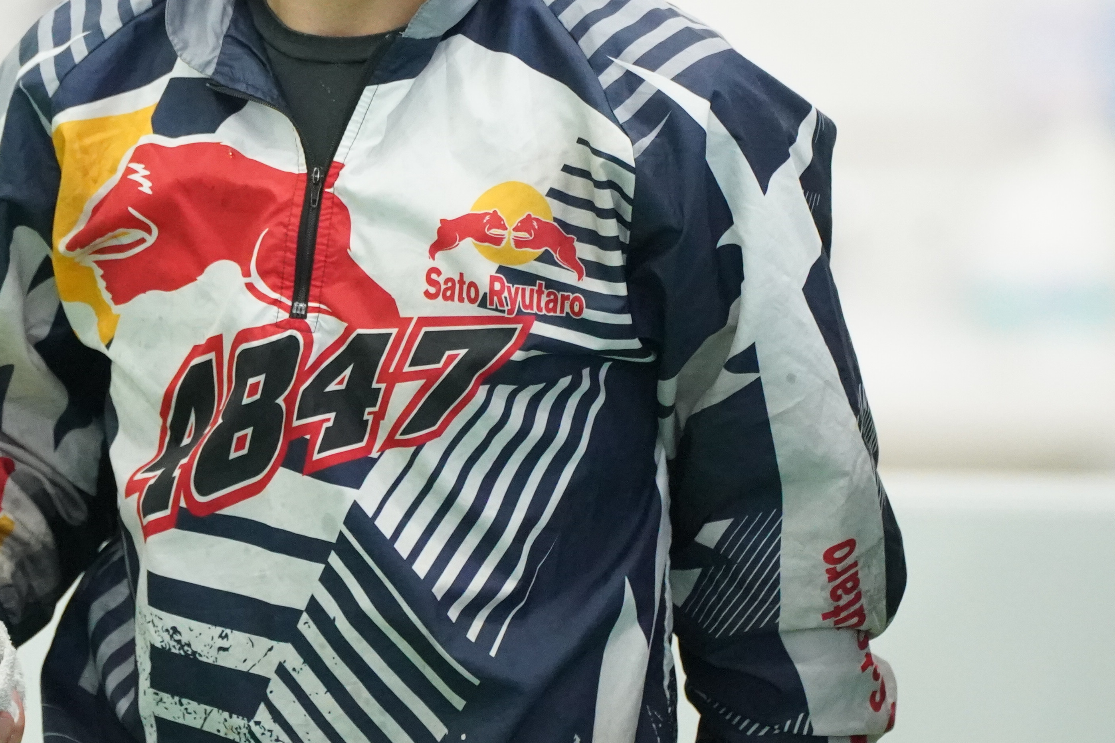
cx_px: 320
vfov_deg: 1.6
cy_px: 176
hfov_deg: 2.5
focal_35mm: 840
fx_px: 26015
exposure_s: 1/1000
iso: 12800
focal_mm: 391
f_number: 5.6
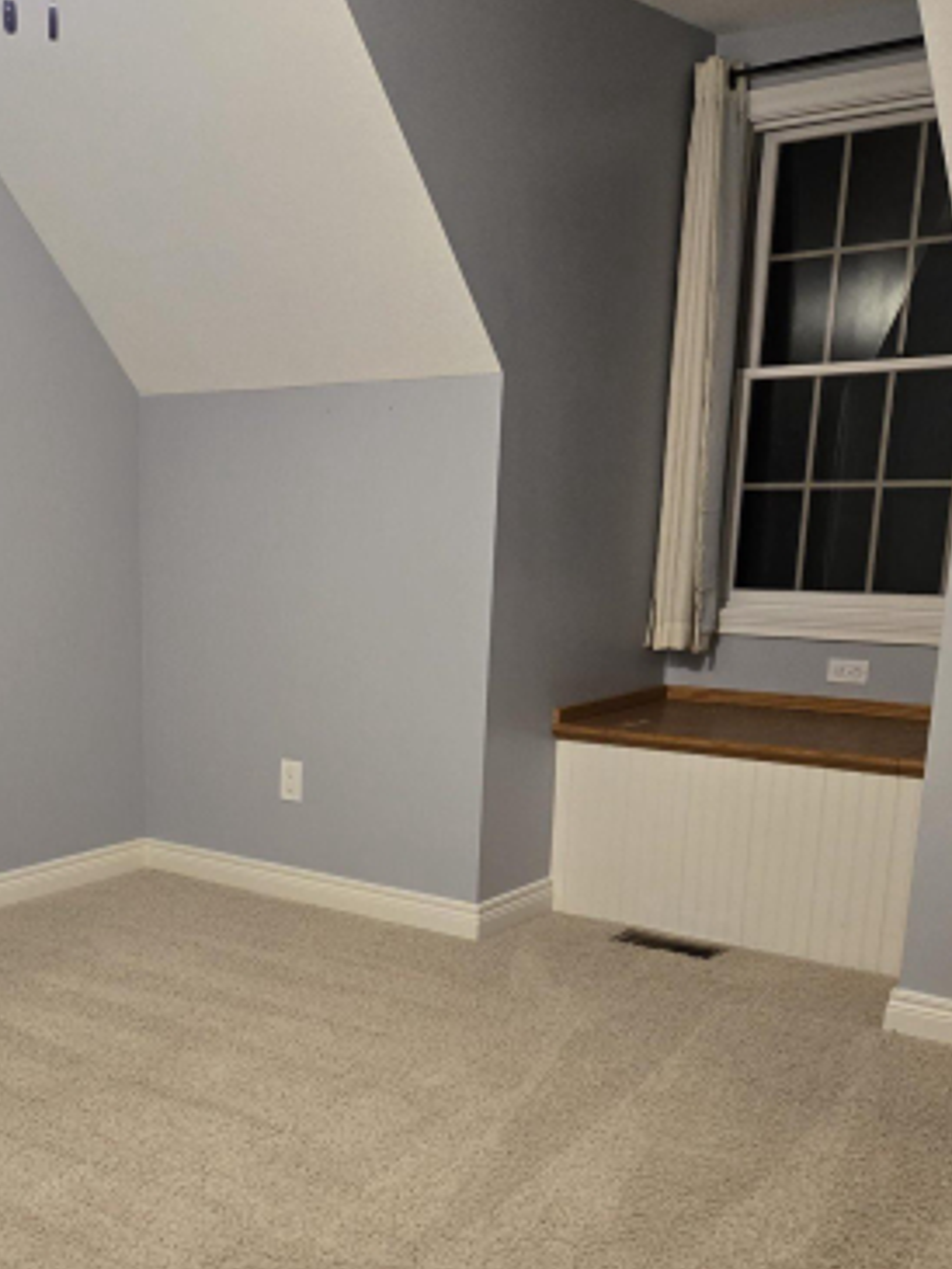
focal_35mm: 42
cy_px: 850
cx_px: 167
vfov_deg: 44.1
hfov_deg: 33.2
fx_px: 1539
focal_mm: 5.4
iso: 400
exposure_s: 1/120
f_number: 1.8
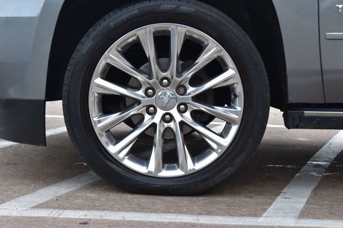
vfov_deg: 16.5
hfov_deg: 24.6
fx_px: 786
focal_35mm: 82
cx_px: 172
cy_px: 114
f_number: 7.1
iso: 400
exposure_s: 1/40
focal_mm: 55
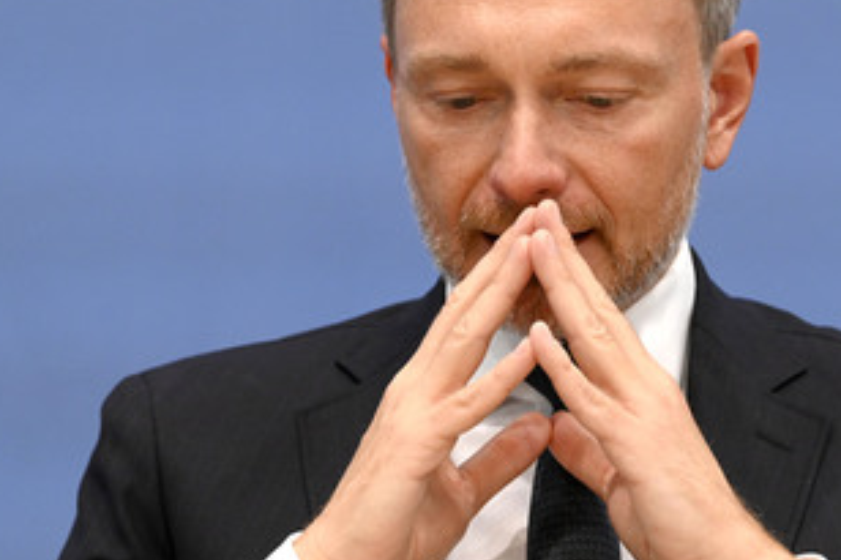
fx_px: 4786
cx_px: 553
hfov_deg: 10.0
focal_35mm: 205
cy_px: 172
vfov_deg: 6.7
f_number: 5.6
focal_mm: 140
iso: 3200
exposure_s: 1/500
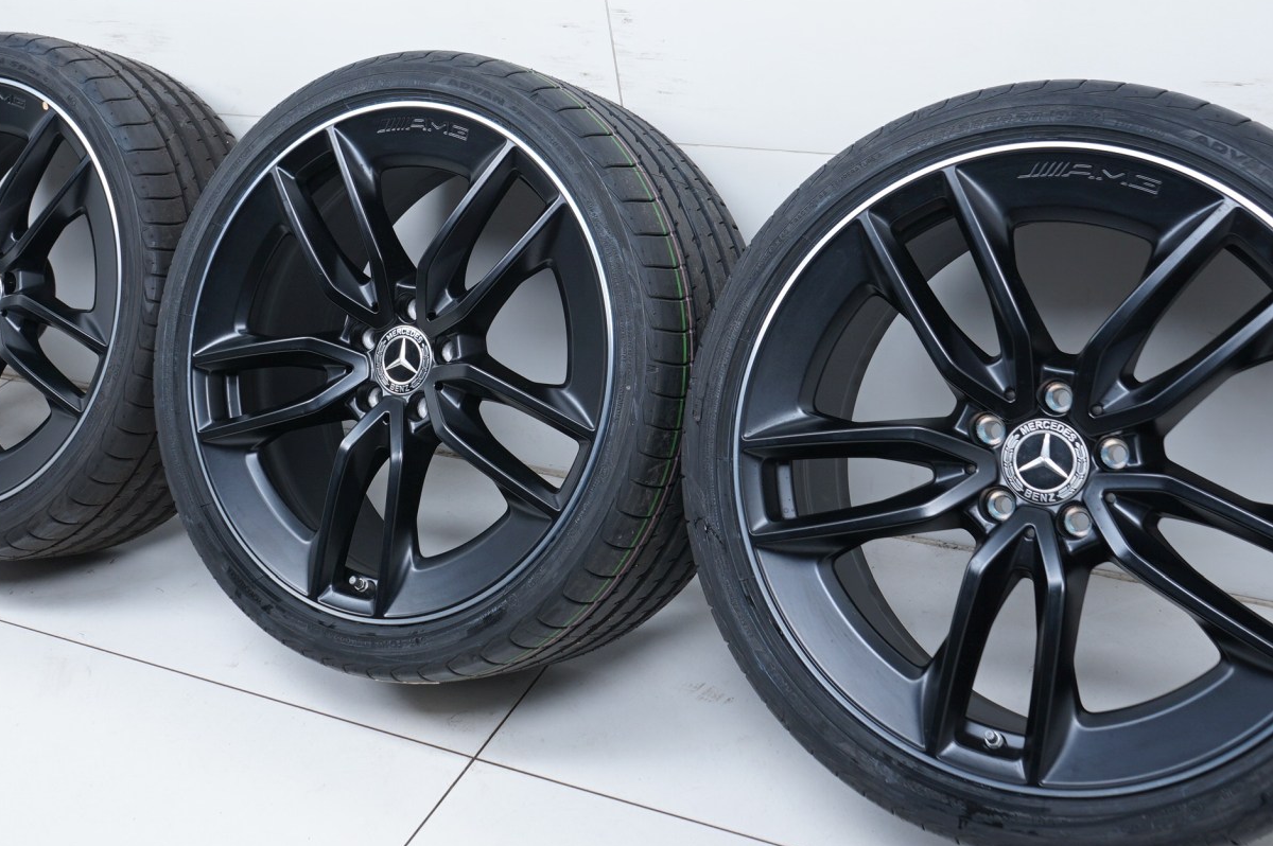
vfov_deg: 27.7
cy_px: 238
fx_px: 1696
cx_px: 510
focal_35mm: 48
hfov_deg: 41.0
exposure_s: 1/125
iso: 250
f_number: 8
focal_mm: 30
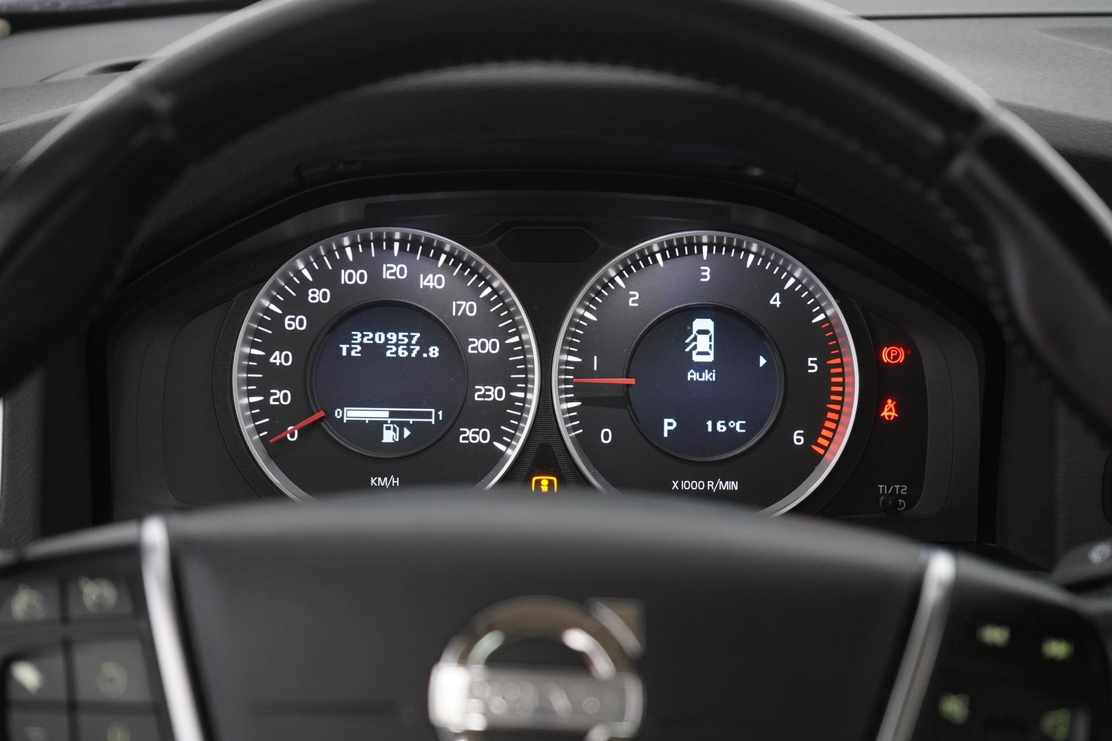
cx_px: 556
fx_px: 2162
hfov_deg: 28.8
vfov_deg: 19.5
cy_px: 370
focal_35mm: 70
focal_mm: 70
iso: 6400
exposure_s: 1/40
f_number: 5.6
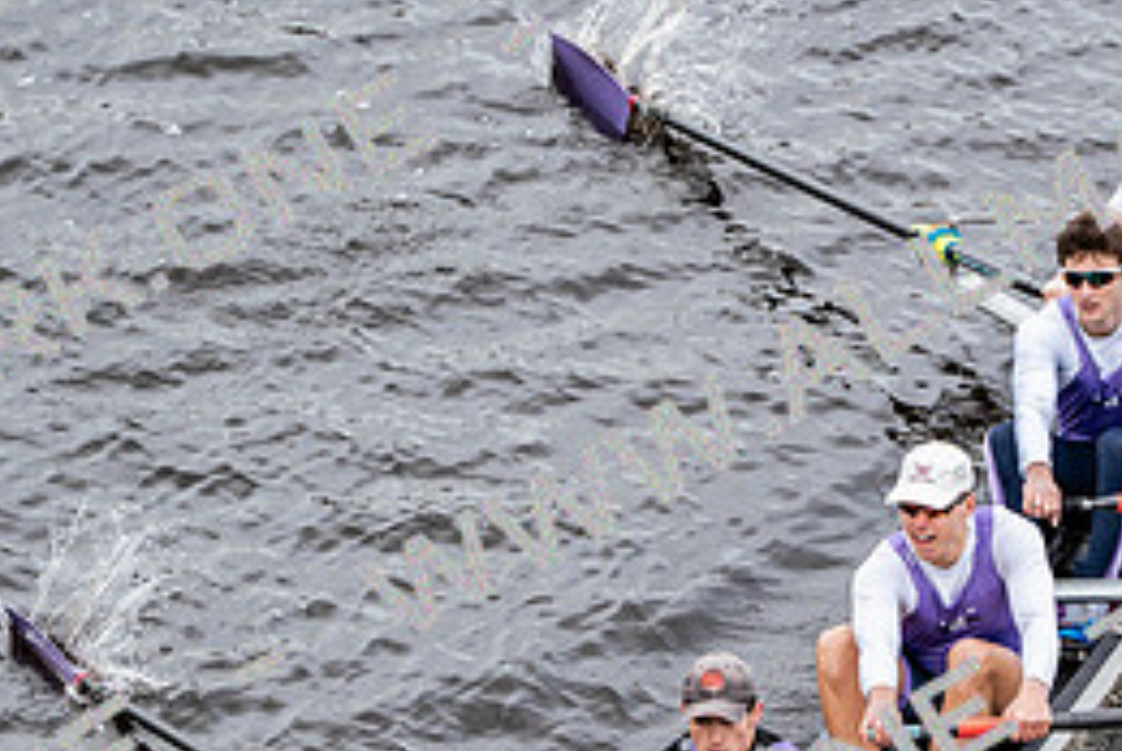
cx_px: 889
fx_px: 13916
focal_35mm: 446
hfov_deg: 4.6
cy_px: 645
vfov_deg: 3.1
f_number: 2.8
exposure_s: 1/2000
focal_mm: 200
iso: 400
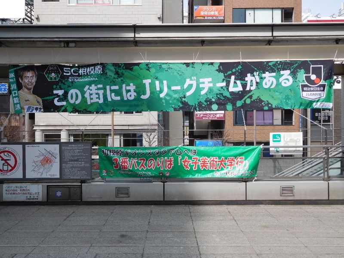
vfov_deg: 32.2
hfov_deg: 42.1
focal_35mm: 45
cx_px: 172
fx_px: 447
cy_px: 129
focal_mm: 8
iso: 125
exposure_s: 1/640
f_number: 4
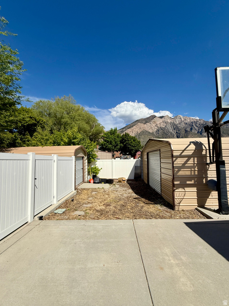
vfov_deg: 102.1
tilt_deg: +5.7
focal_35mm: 14
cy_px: 153
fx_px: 123
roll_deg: -1.4
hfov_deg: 85.7
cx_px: 114
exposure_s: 1/4425
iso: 50
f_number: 2.2
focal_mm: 2.22
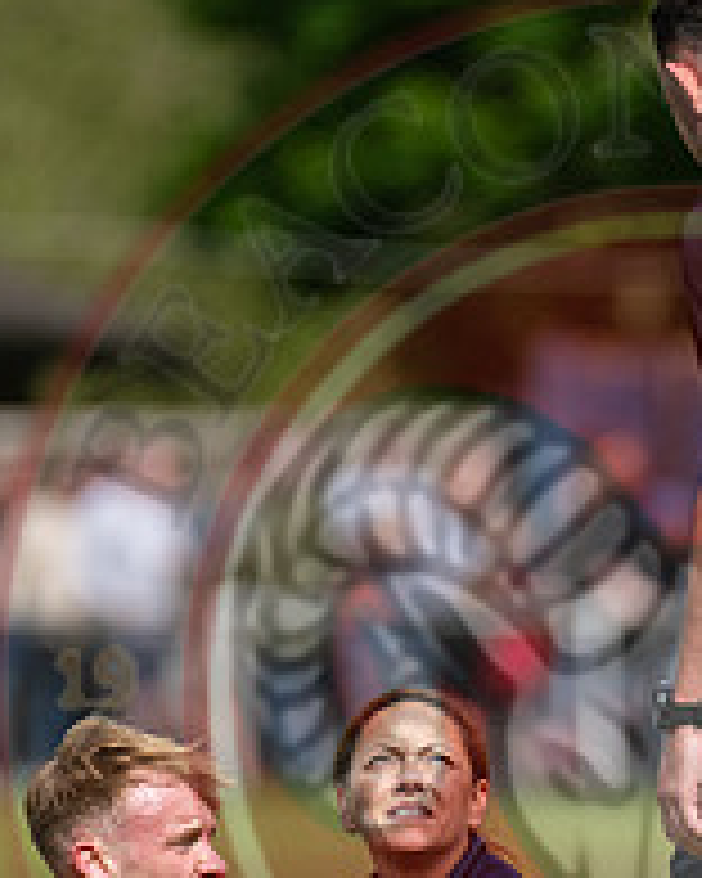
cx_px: 628
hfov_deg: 1.6
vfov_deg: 2.0
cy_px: 756
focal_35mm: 976
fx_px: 25347
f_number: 4
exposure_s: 1/5000
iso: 400
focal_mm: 300
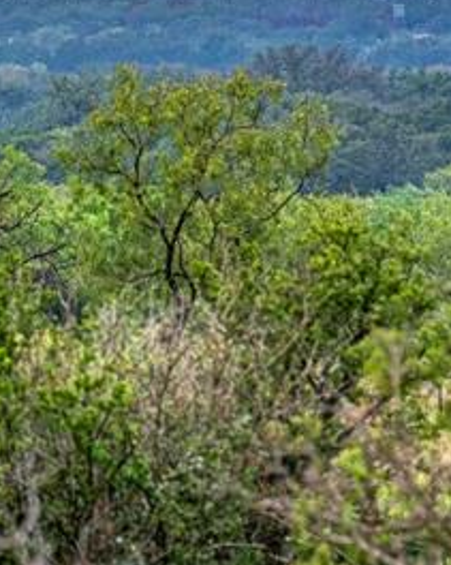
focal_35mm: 727
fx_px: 12137
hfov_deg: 2.1
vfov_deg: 2.7
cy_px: -139
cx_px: -500
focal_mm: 200
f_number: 7.1
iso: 250
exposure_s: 1/160
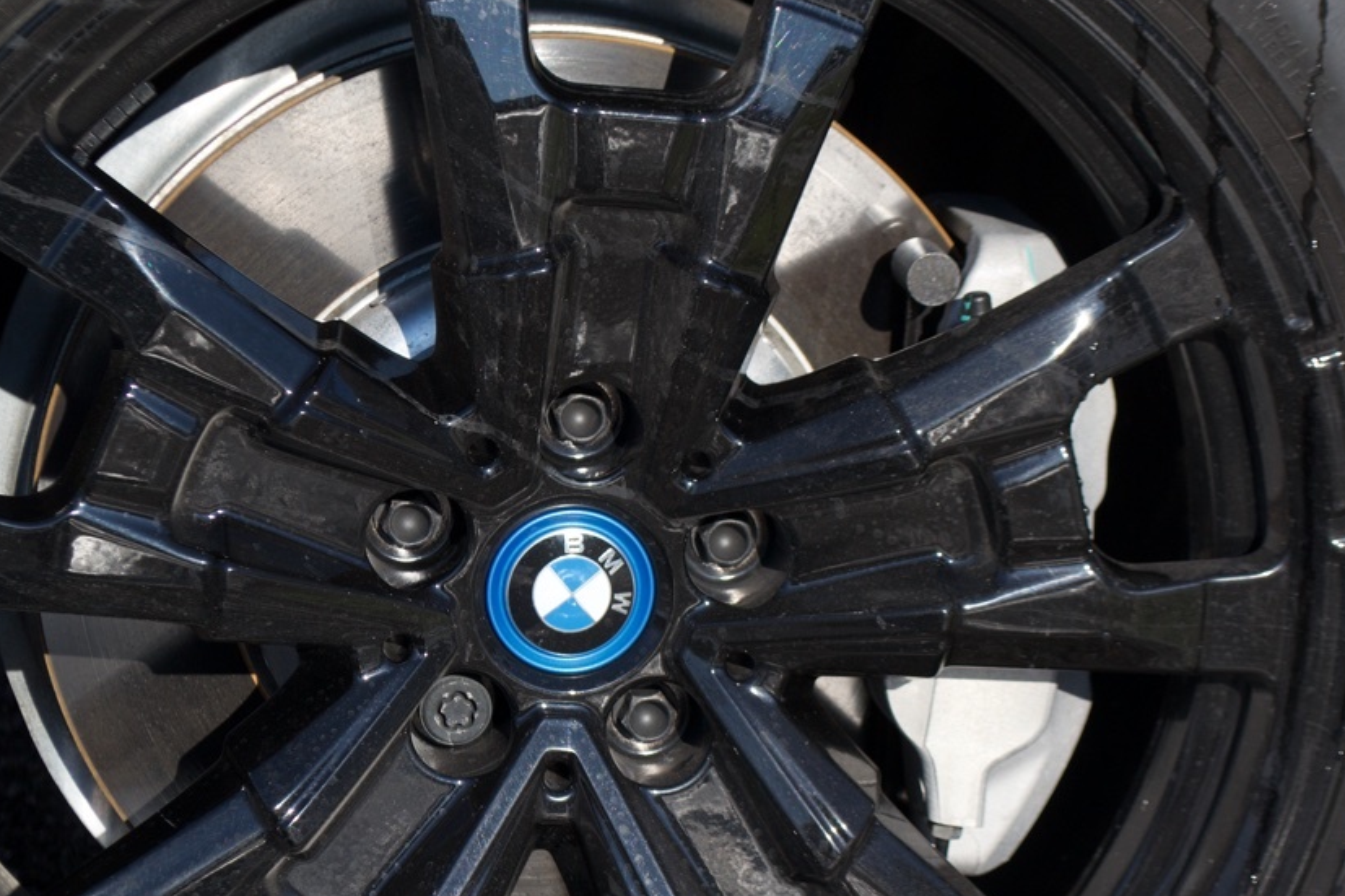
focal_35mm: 120
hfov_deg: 17.1
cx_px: 730
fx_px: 4472
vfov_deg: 11.4
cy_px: 553
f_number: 8
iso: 100
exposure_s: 1/250
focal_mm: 55
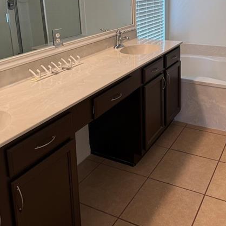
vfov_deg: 41.0
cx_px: 138
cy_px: 45
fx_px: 288
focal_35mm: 39
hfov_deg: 42.6
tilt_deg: -12.1
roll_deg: +1.0
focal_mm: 6.76
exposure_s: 1/120
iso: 125
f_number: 1.78
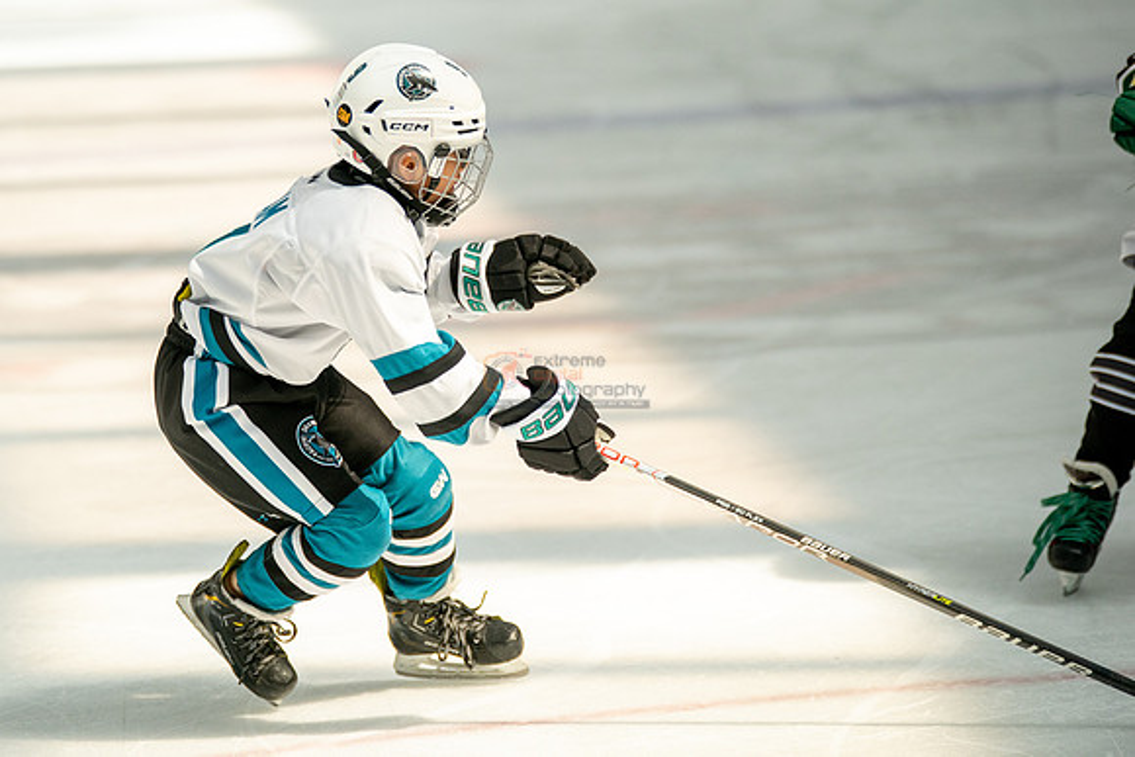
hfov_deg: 7.1
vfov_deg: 4.8
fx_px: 9107
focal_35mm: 289
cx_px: 397
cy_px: 262
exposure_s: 1/5000
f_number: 3.2
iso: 1600
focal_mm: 221
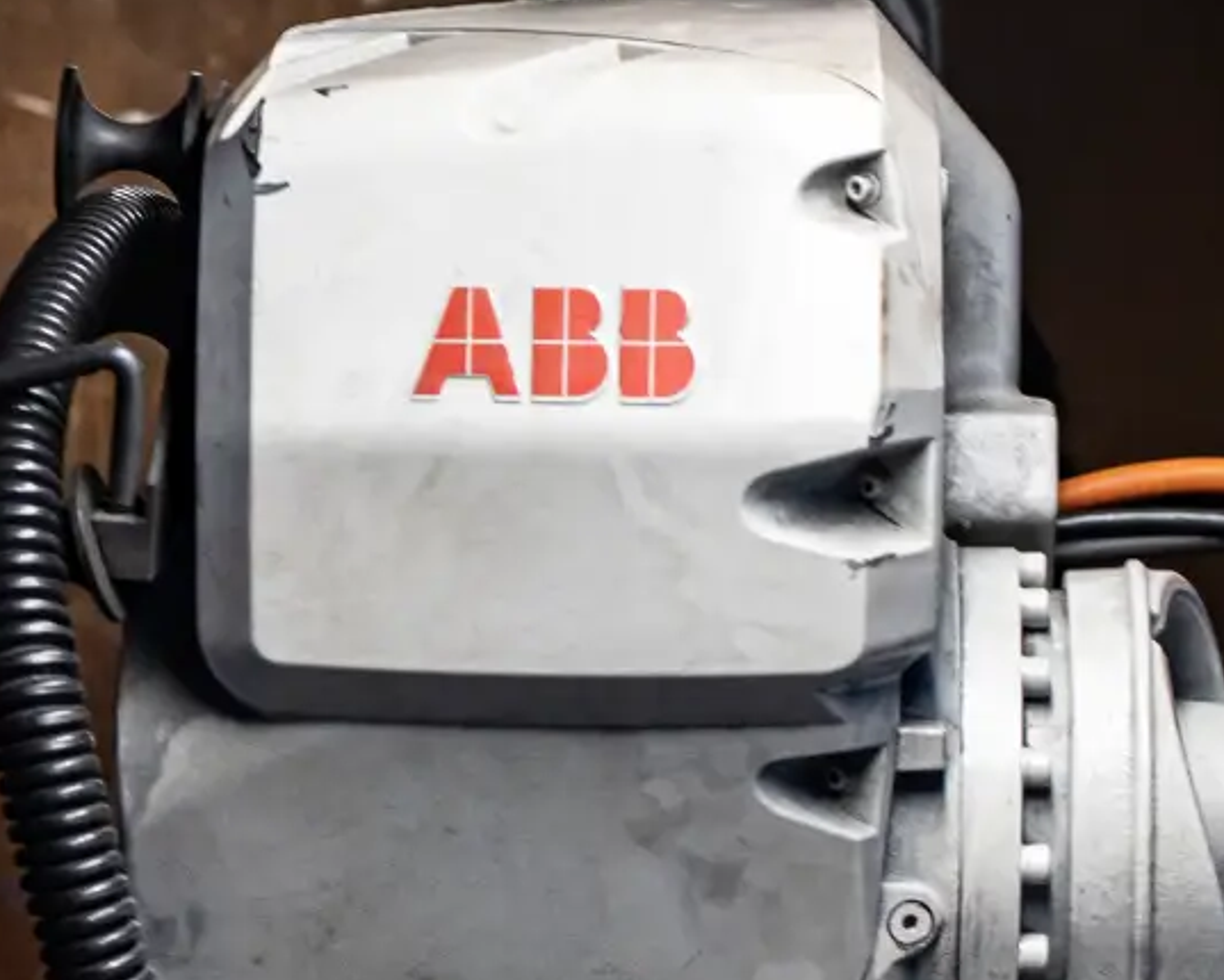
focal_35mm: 235
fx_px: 8516
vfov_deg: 6.6
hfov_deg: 8.2
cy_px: 488
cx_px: 560
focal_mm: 70
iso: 800
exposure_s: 1/160
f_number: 3.5
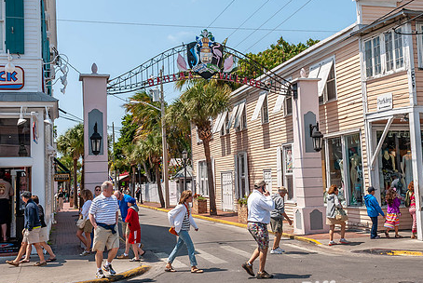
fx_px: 541
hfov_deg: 42.7
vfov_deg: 29.3
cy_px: 125
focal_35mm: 46
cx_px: 225
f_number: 9
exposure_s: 1/200
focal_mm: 24
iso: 100
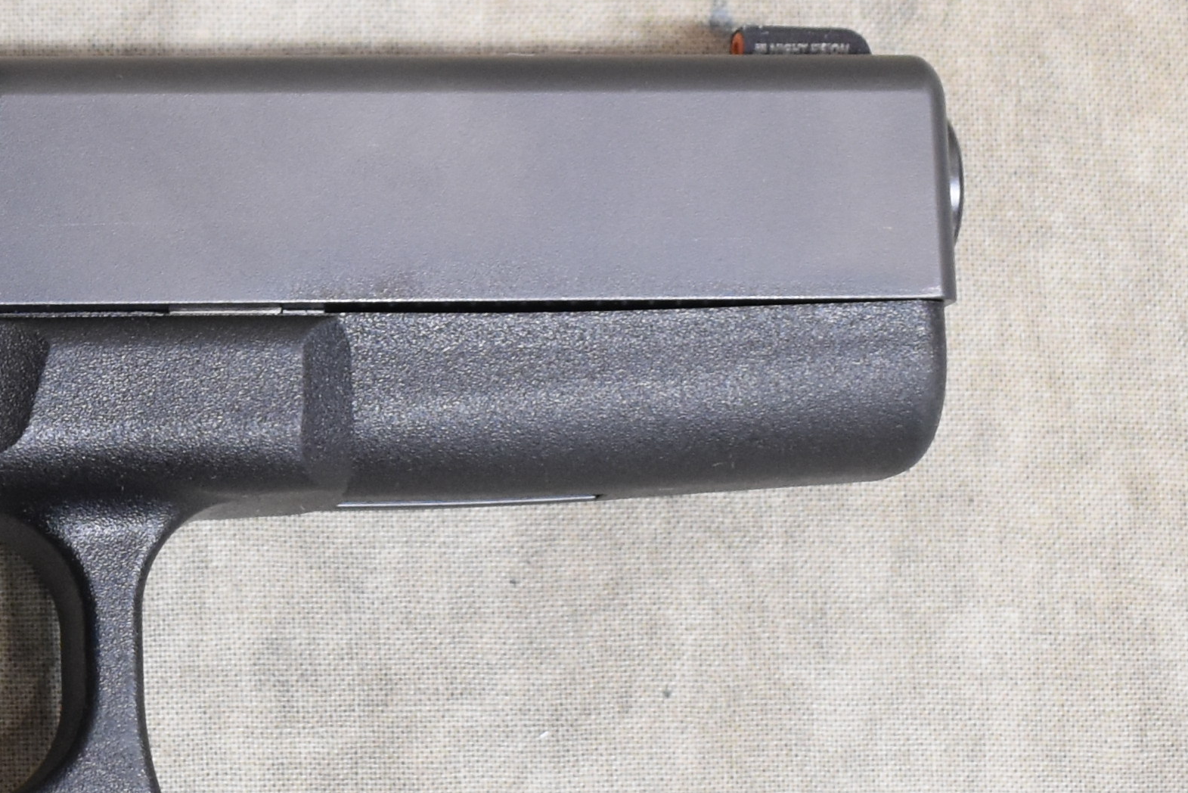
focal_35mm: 126
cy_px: 578
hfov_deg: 15.5
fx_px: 4158
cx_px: -333
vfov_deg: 10.9
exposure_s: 1/125
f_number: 3.8
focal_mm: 22
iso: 1100
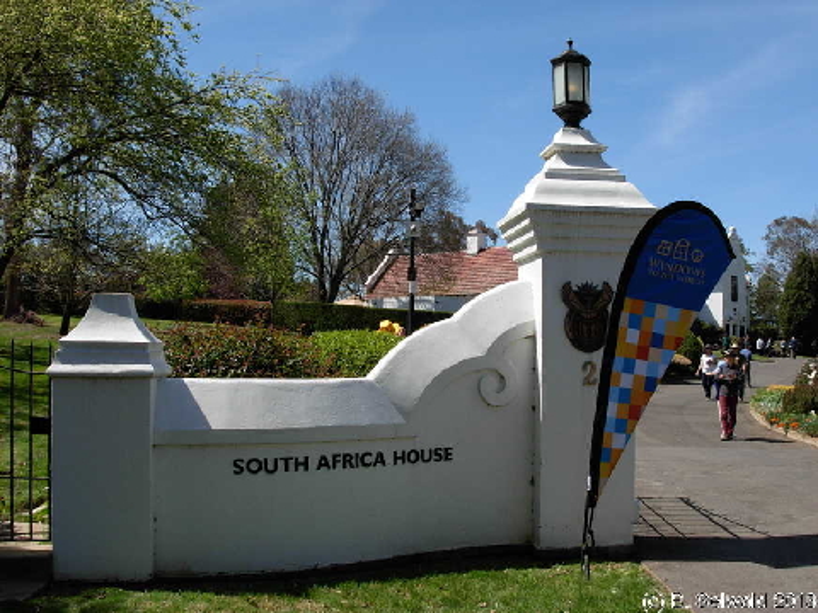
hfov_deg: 49.0
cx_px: 409
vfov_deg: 37.7
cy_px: 306
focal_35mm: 38
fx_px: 898
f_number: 4.9
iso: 79
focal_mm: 6.3
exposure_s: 1/512
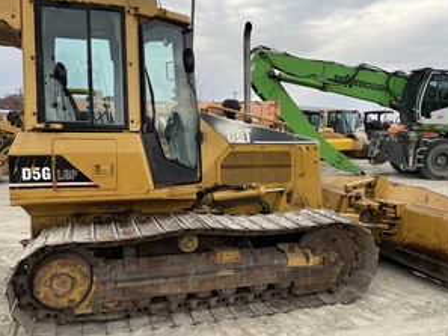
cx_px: 250
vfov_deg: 40.7
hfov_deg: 52.5
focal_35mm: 35
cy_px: 178
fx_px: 453
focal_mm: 5.1
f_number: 1.6
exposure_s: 1/592
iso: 50
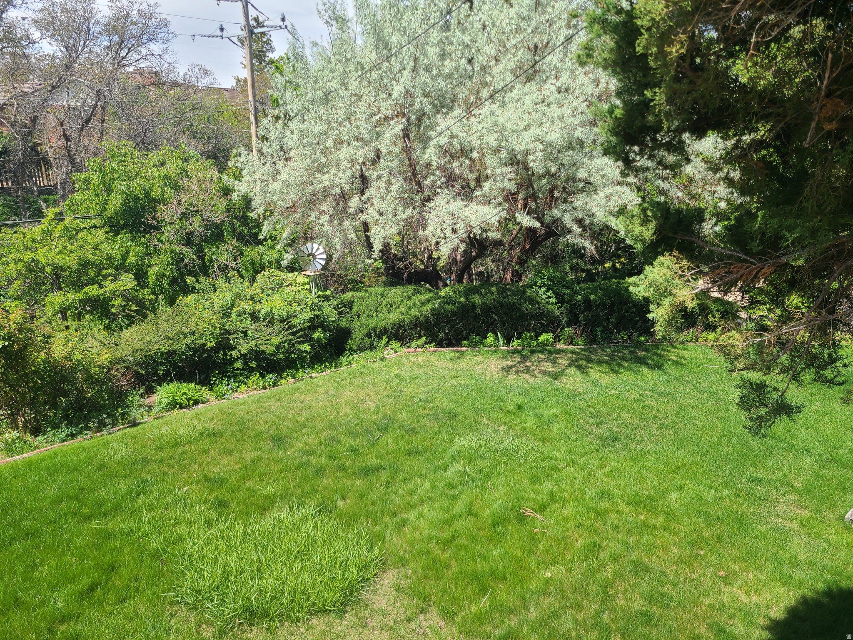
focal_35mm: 26
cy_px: 320
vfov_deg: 53.1
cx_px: 426
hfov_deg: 67.3
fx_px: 641
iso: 40
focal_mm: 5.4
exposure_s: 1/1027
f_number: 1.8
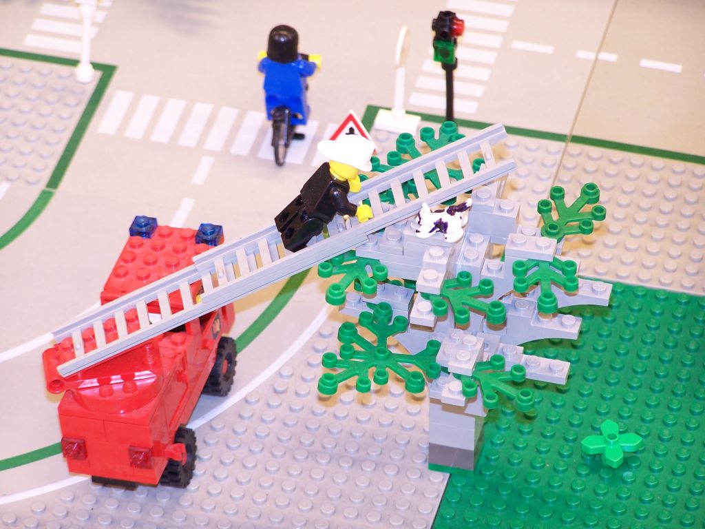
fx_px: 4257
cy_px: 264
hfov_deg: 9.5
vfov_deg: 7.1
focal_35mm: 209
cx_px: 352
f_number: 3.2
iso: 80
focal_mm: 34.6
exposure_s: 1/3
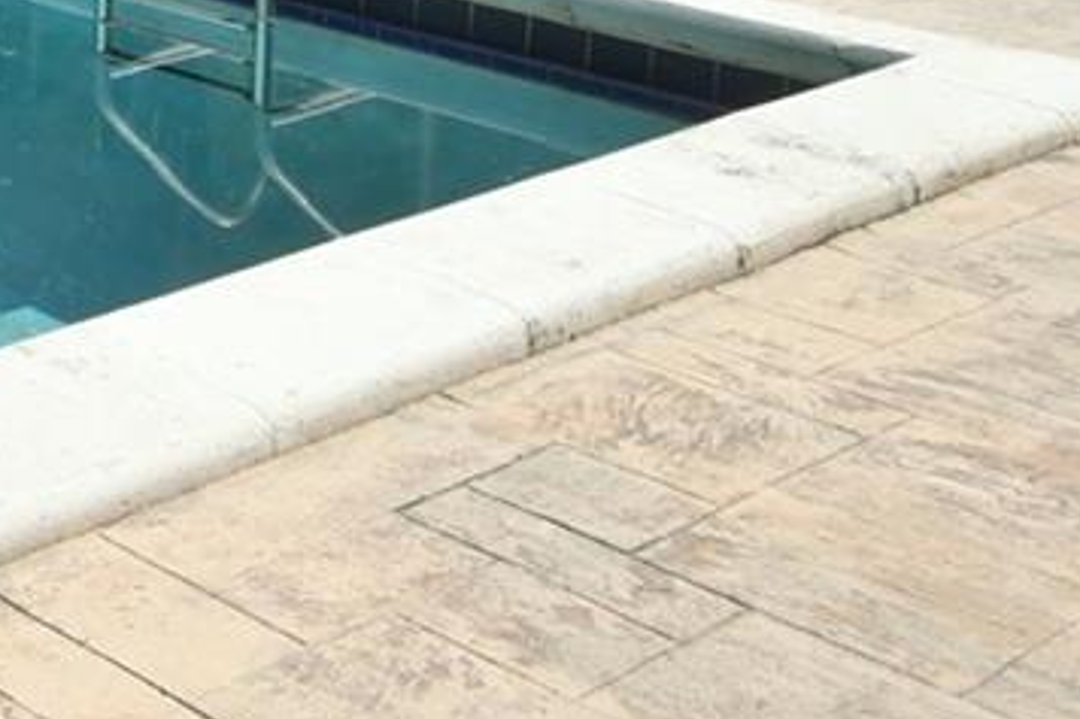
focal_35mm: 81
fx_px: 2429
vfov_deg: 15.0
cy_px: -513
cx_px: -546
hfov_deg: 21.1
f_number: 7.1
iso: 100
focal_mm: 12
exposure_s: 1/200
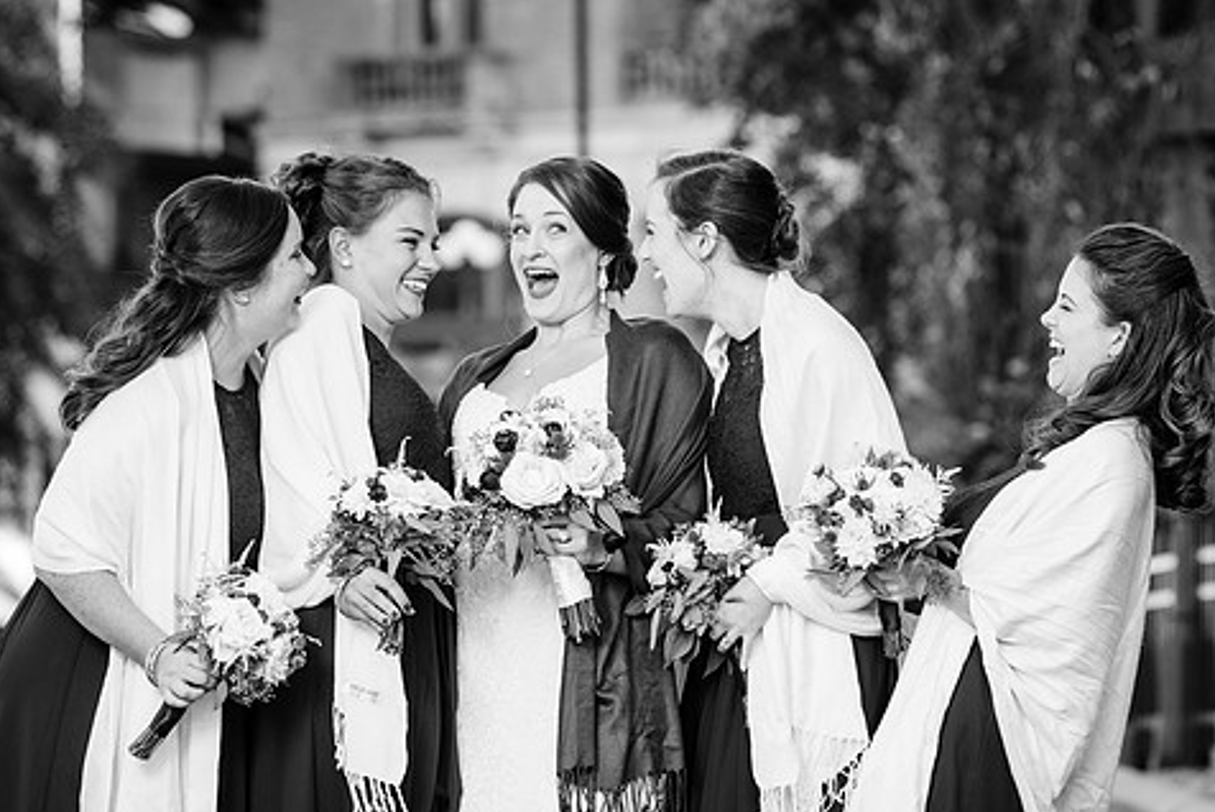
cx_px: 610
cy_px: 377
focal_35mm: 260
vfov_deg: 5.3
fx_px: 8780
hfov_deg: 7.9
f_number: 5.6
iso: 640
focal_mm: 194
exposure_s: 1/200
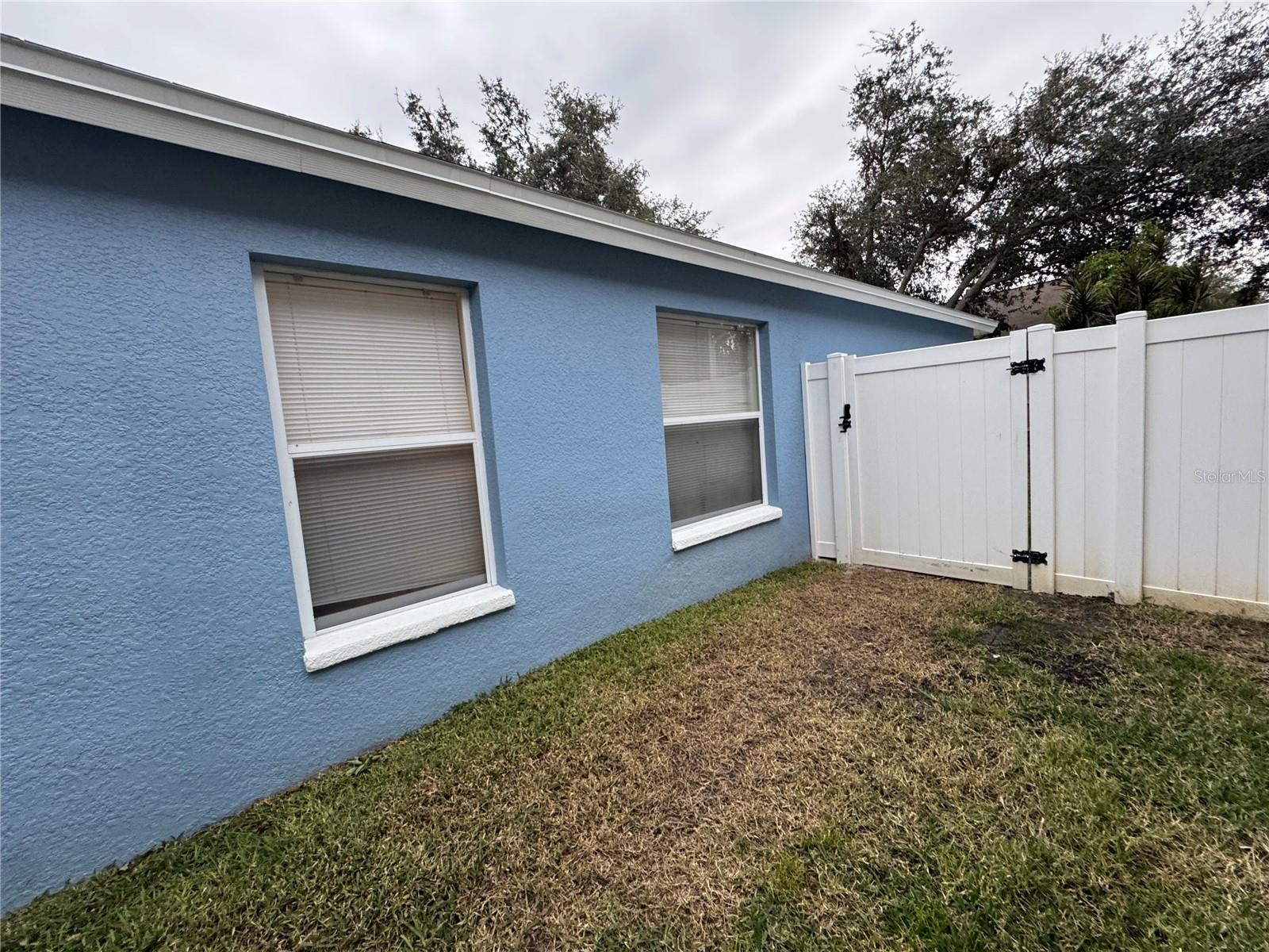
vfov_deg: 85.7
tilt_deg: -5.0
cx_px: 634
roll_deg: +5.3
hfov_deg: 102.1
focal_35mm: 14
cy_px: 476
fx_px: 513
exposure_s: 1/99
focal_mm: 2.22
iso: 160
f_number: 2.2
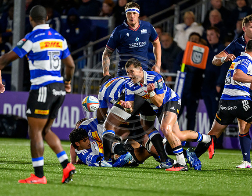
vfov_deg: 1.9
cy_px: 130
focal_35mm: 822
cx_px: 142
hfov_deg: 2.4
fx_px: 6062
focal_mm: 560
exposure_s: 1/1000
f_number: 4
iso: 6400
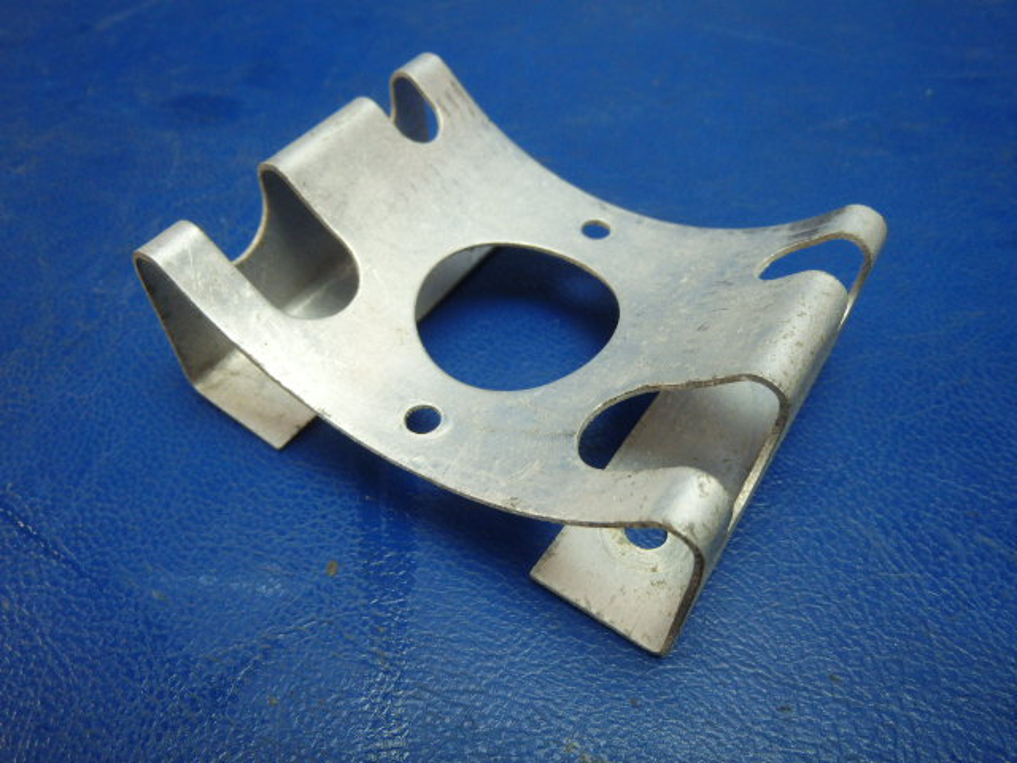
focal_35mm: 28
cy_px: 382
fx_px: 823
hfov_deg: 63.4
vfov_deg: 49.7
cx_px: 508
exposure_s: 1/30
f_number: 3.9
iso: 320
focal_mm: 5
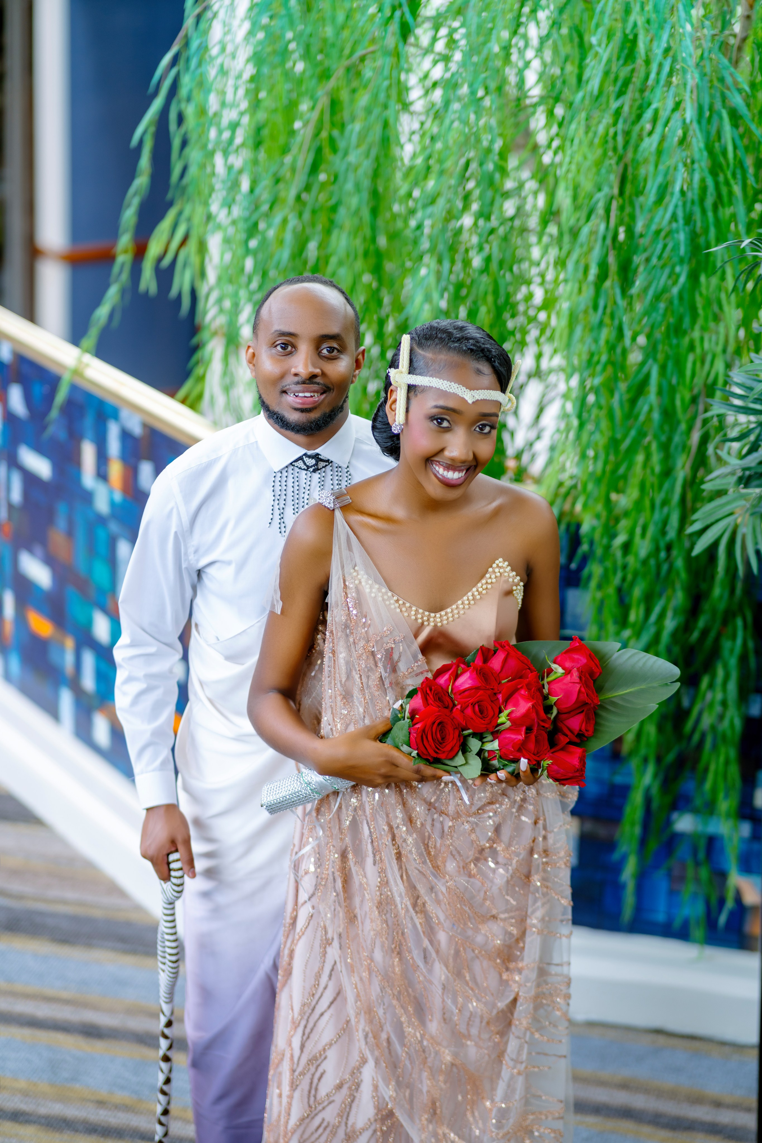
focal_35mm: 85
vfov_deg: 23.9
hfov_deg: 16.1
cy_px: 572
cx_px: 381
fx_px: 2699
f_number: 1.8
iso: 160
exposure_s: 1/125
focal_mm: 85
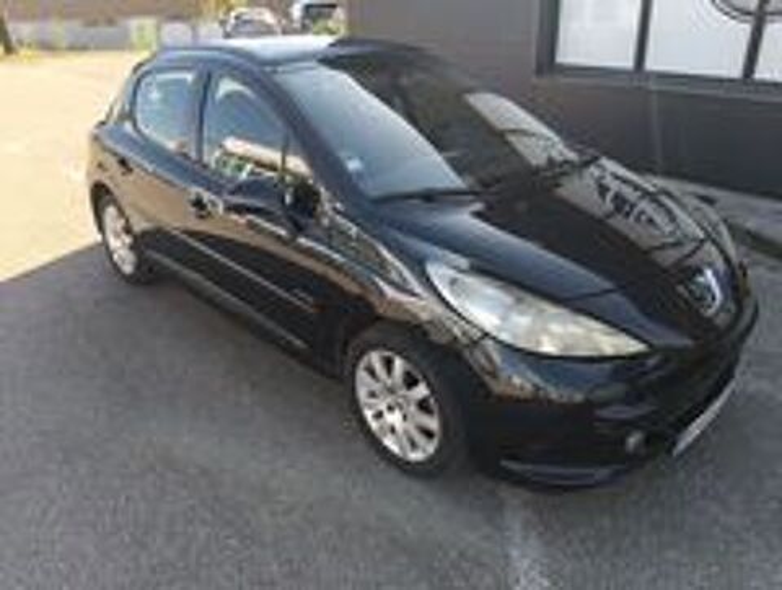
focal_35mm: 26
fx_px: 589
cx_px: 391
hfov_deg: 67.2
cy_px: 295
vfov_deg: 53.2
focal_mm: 3.96
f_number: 1.8
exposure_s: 1/100
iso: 54
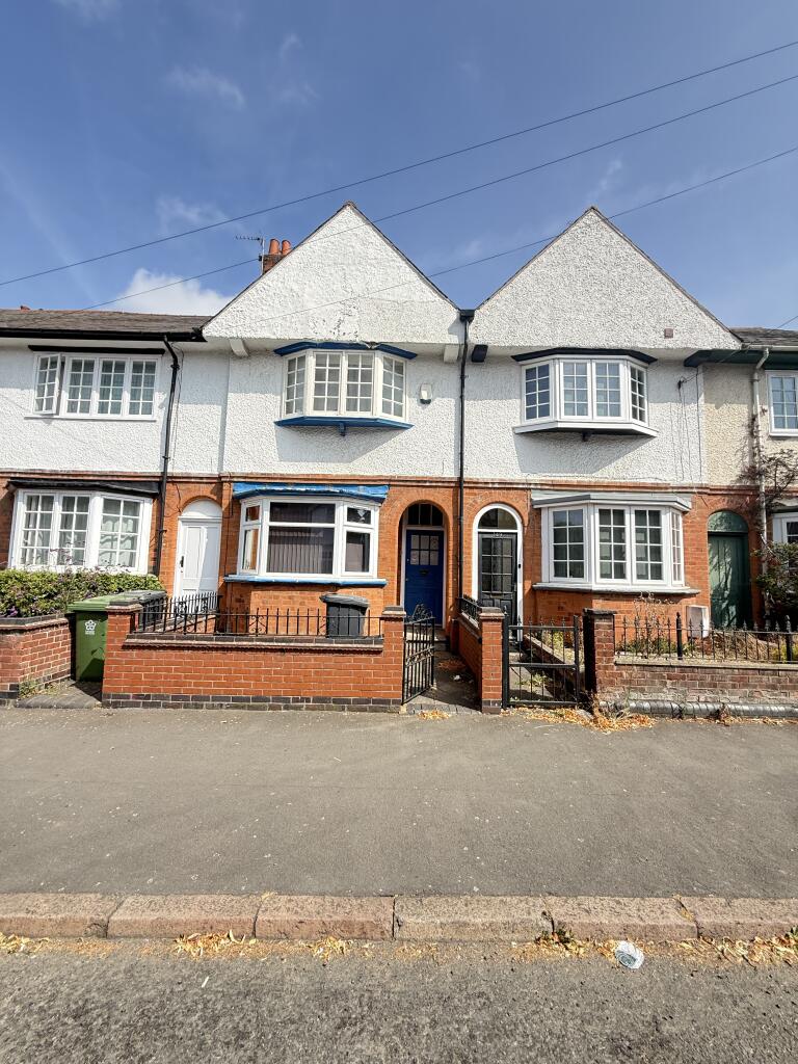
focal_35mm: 14
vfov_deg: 102.1
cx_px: 399
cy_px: 532
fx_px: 430
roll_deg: +0.4
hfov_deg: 85.7
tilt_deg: +5.5
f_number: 2.2
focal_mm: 2.22
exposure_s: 1/498
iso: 50
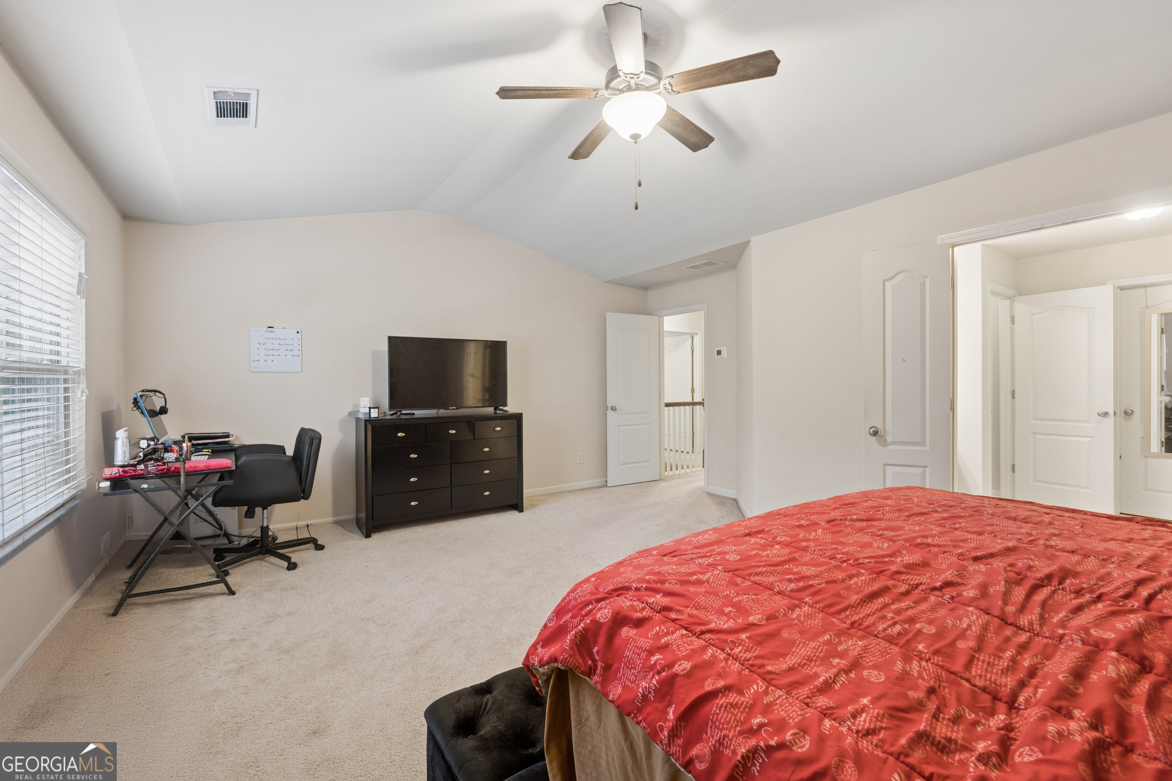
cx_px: 586
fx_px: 488
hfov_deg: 100.4
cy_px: 390
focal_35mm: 15
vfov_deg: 77.3
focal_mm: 10
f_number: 4.5
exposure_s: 1/5
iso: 250
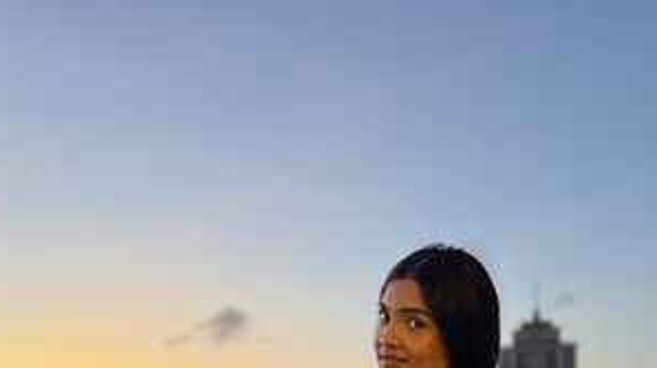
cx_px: 359
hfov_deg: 49.4
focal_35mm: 41
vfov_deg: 24.6
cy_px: 497
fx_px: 714
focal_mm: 6.76
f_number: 1.78
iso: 640
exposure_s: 1/50
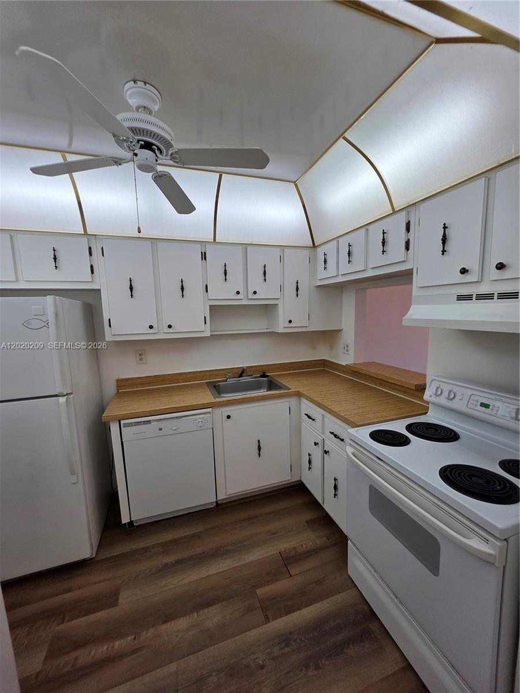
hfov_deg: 89.9
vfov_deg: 106.2
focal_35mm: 13
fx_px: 260
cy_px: 346
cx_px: 260
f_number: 1.9
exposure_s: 1/120
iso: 50
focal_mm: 2.2
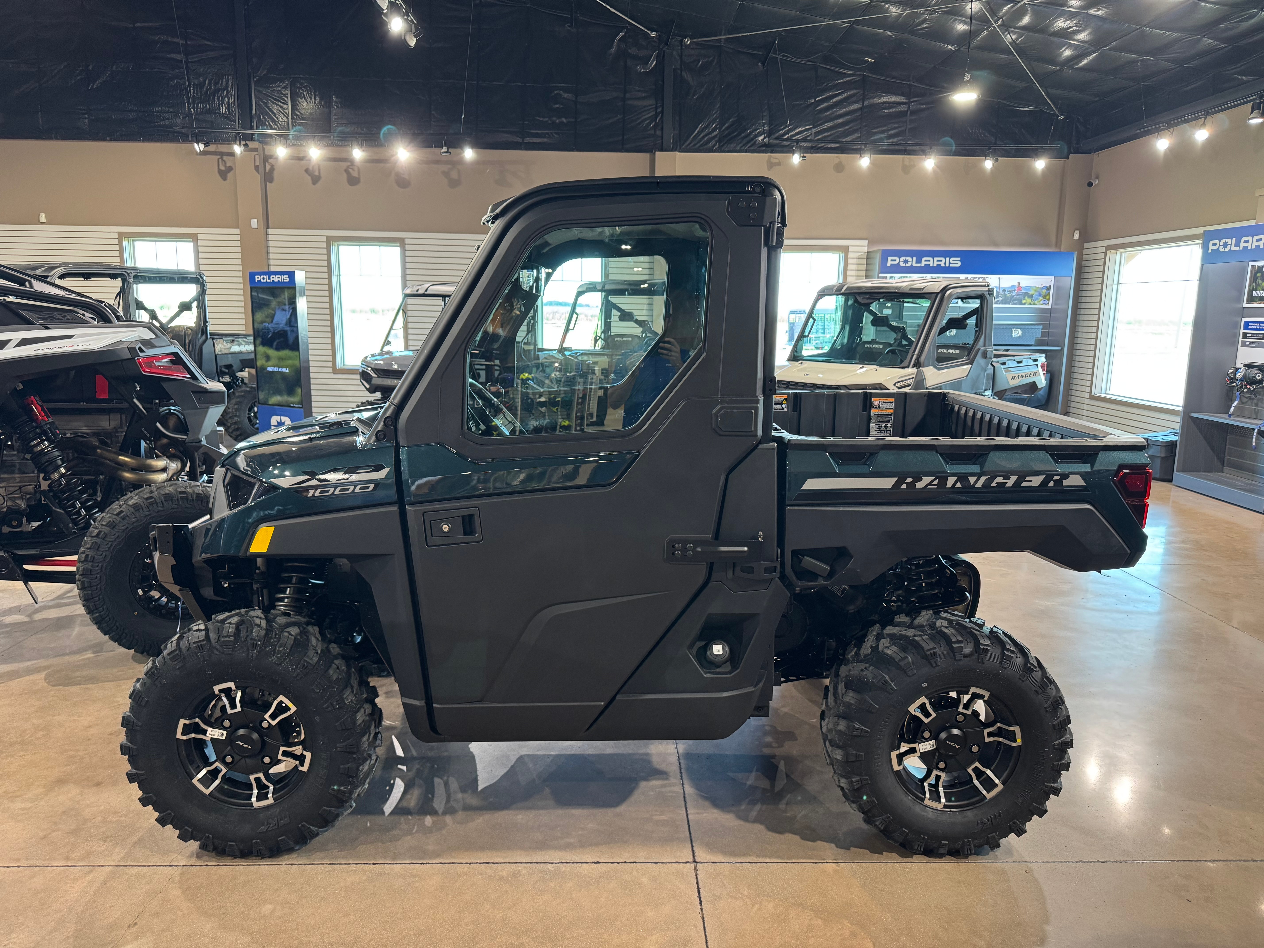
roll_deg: -1.1
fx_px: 876
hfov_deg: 71.6
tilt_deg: -11.2
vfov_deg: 56.8
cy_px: 474
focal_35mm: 24
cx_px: 632
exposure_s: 1/62
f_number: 1.78
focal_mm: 6.76
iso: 200
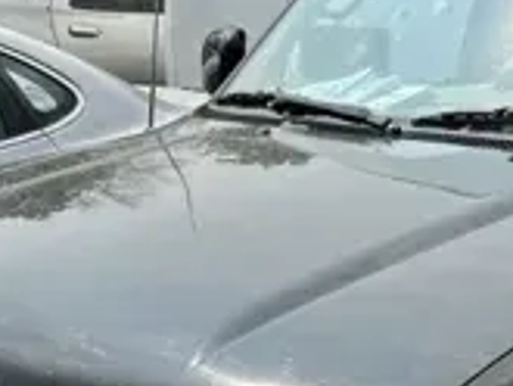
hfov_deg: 20.8
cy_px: 439
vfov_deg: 15.4
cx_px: 417
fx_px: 1379
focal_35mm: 93
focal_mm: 6.86
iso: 80
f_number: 1.78
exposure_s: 1/3717
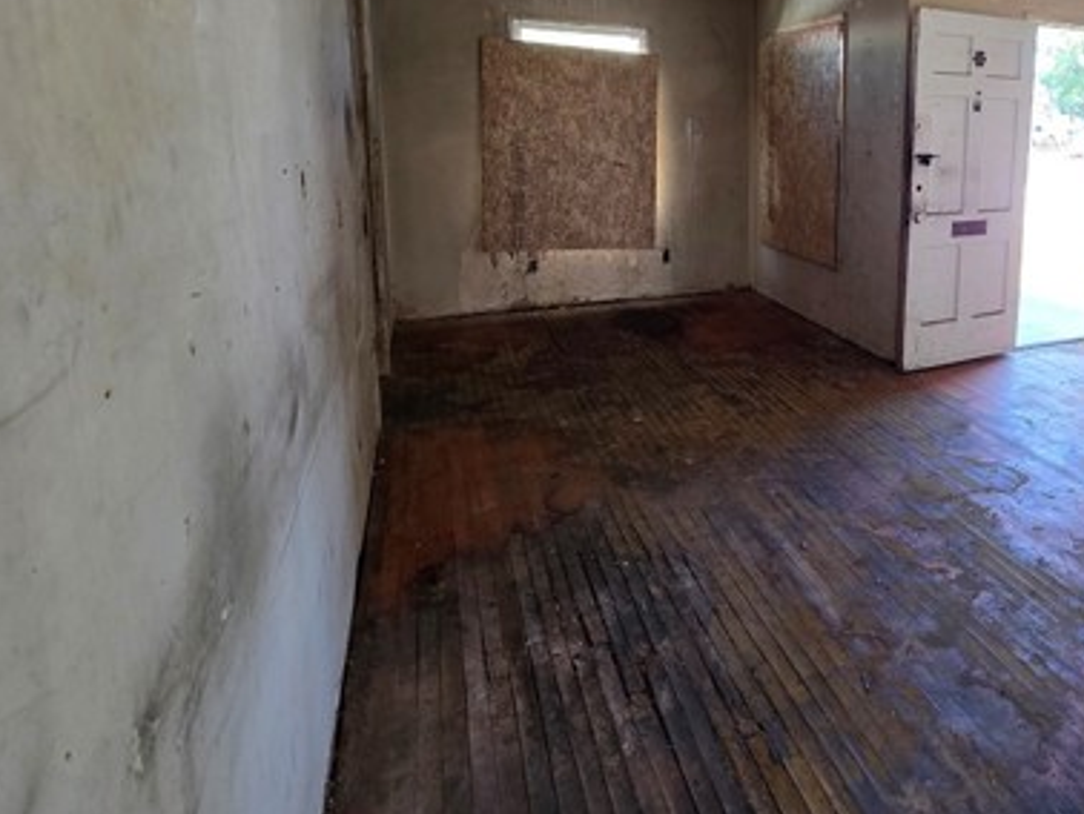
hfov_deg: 71.5
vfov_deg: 58.7
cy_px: 229
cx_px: 803
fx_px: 689
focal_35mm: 22
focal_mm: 2.2
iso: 160
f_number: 1.9
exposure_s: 1/60
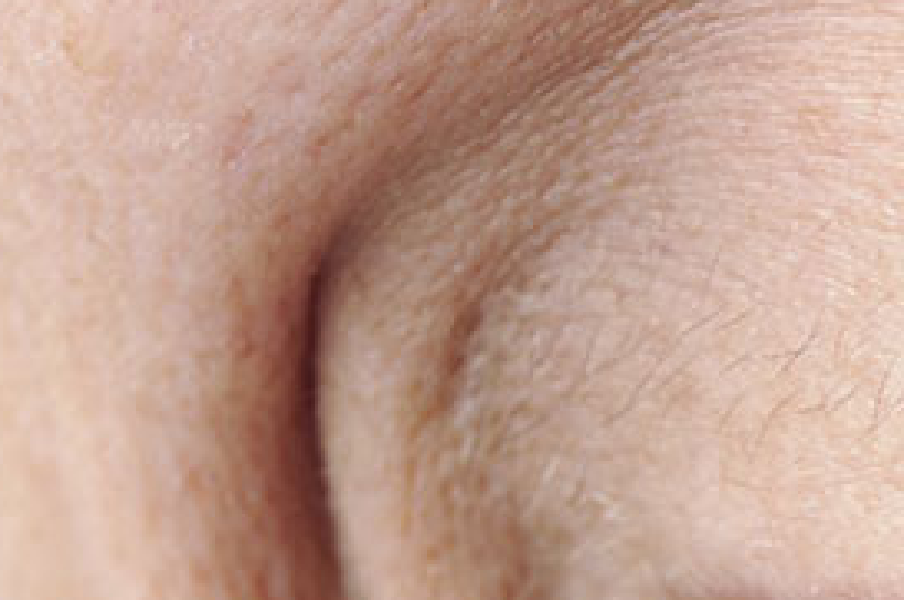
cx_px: 1434
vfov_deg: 5.1
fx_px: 6618
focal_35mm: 264
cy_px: 1230
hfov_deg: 7.6
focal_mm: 60
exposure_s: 1/250
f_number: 16
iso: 200
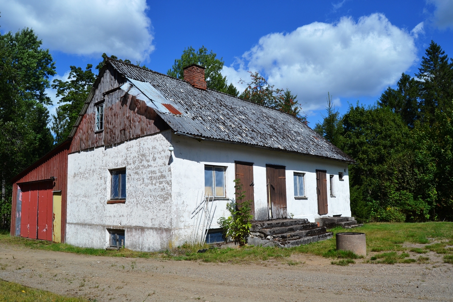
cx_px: 226
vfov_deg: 47.9
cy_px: 151
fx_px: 340
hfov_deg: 67.4
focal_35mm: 27
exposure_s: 1/320
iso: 100
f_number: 9
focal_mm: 18
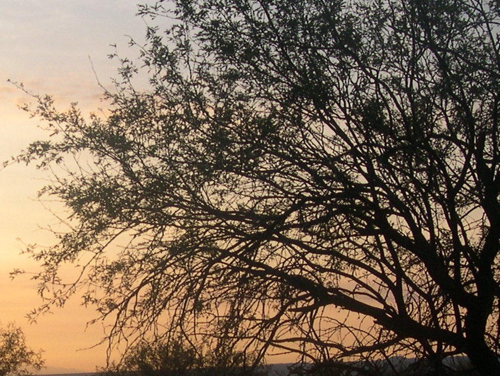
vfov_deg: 14.7
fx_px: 1445
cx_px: 30
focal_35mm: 100
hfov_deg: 19.2
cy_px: 284
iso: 100
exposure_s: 1/153
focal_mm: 8
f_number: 7.6
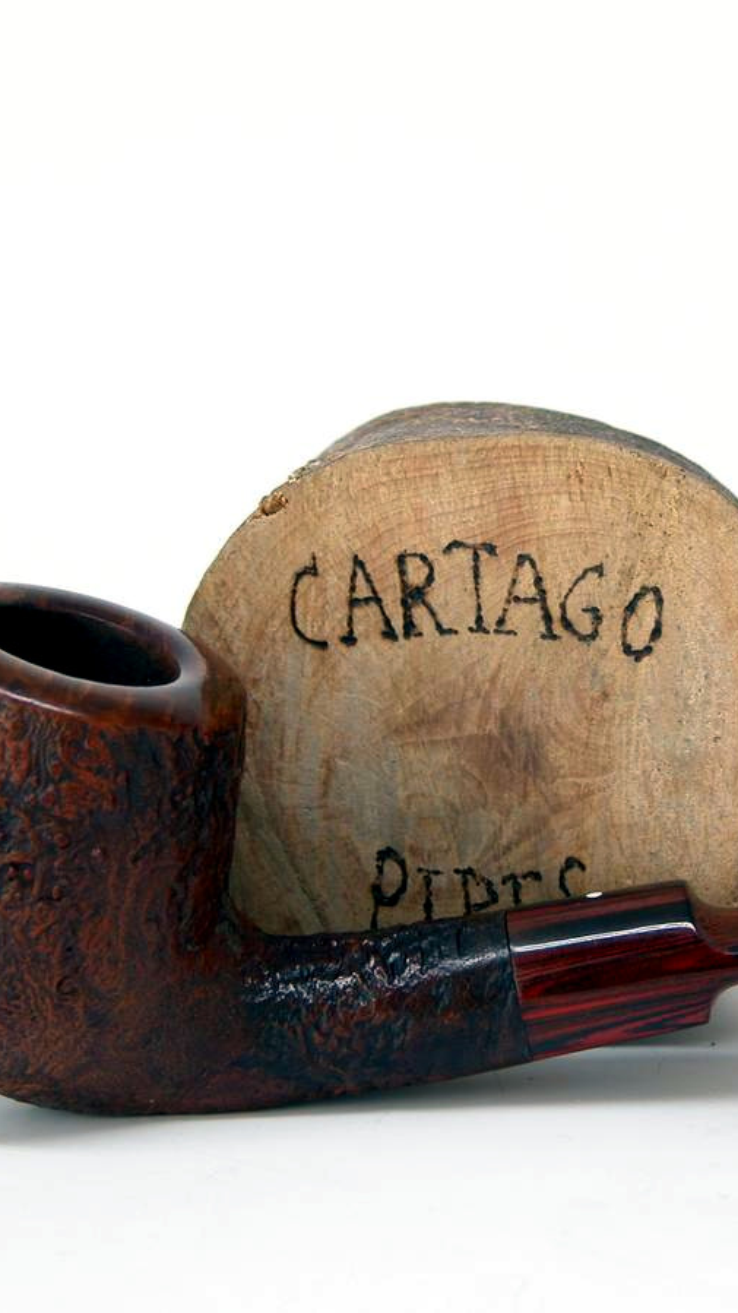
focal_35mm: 166
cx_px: 510
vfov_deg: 13.0
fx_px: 5776
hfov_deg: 7.3
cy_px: 656
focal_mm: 29.5
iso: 100
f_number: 3.7
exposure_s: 1/61.7
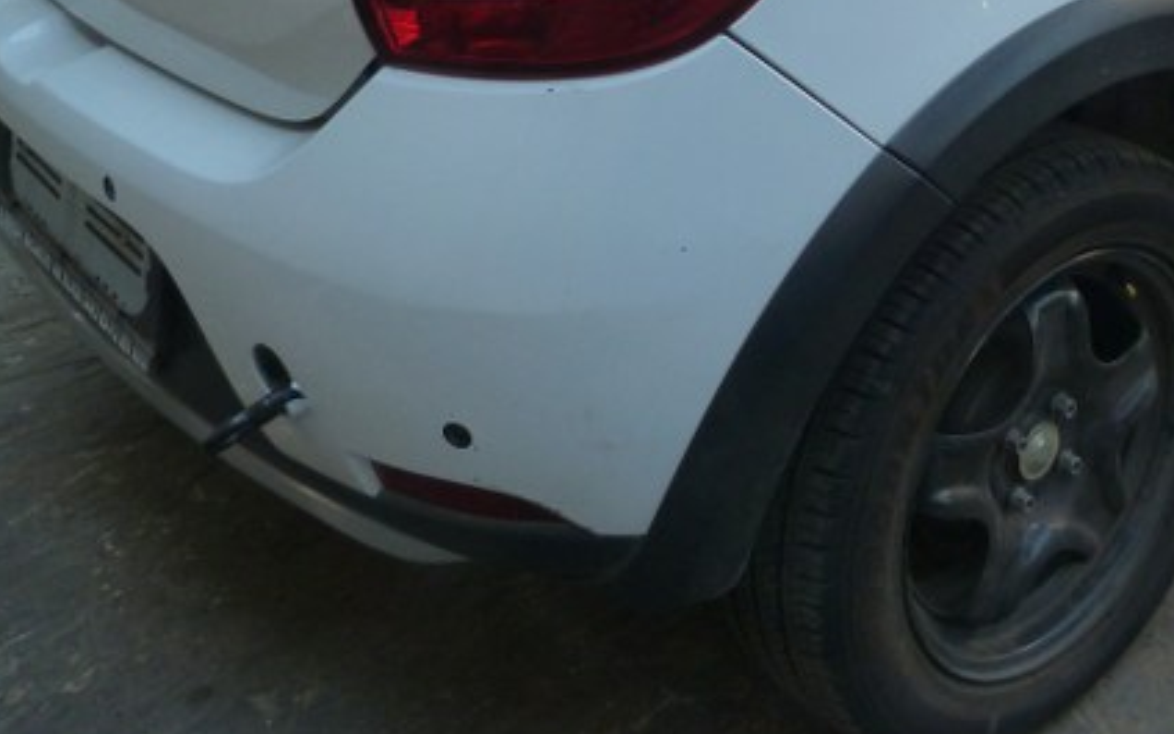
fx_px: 1600
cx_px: 961
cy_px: -44
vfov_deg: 24.3
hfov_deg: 38.6
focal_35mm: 50
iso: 125
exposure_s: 1/60
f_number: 2.8
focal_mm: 4.5
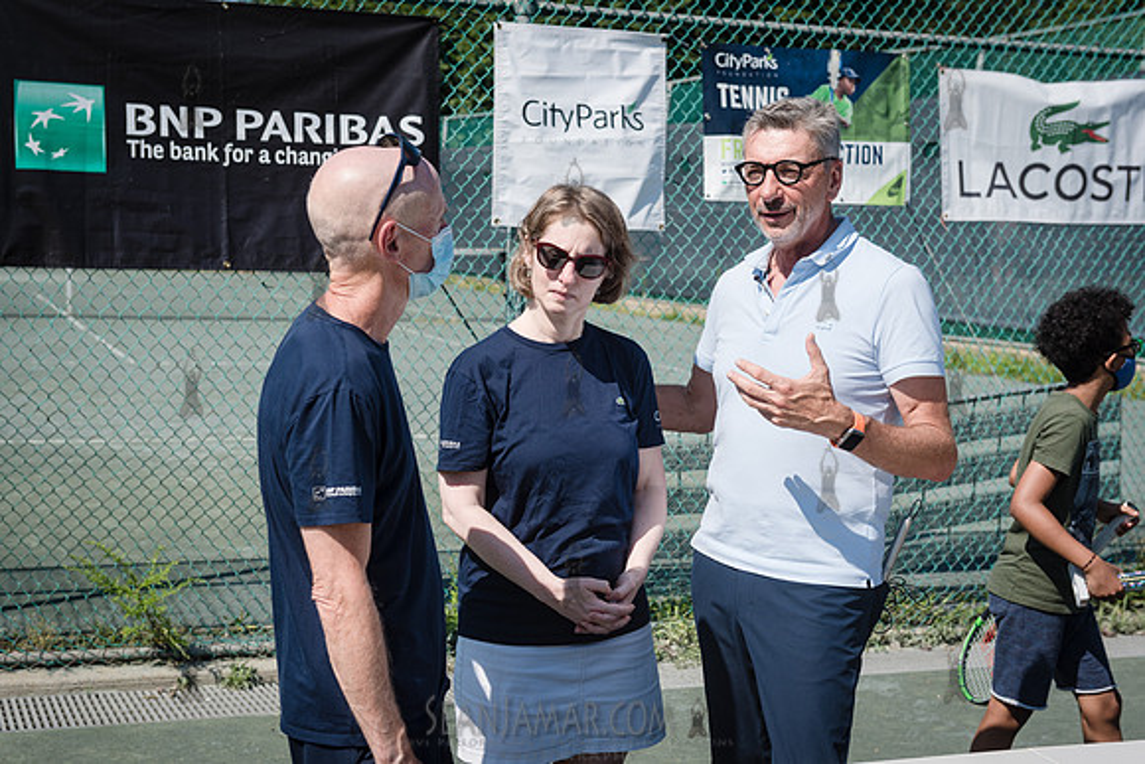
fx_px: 1750
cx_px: 572
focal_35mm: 55
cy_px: 382
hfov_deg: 36.2
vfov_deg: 24.6
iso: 125
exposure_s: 1/800
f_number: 5.6
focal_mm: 55
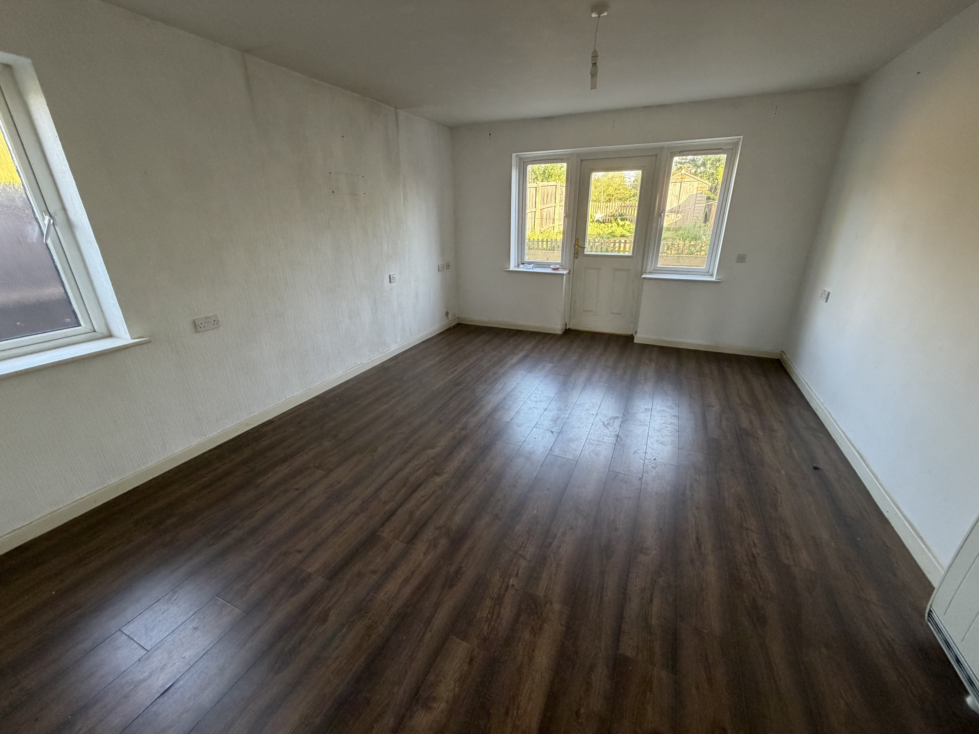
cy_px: 367
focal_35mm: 14
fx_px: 396
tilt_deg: -21.0
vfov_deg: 85.7
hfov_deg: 102.1
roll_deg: +1.0
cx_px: 490
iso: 320
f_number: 2.2
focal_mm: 2.22
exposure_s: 1/103
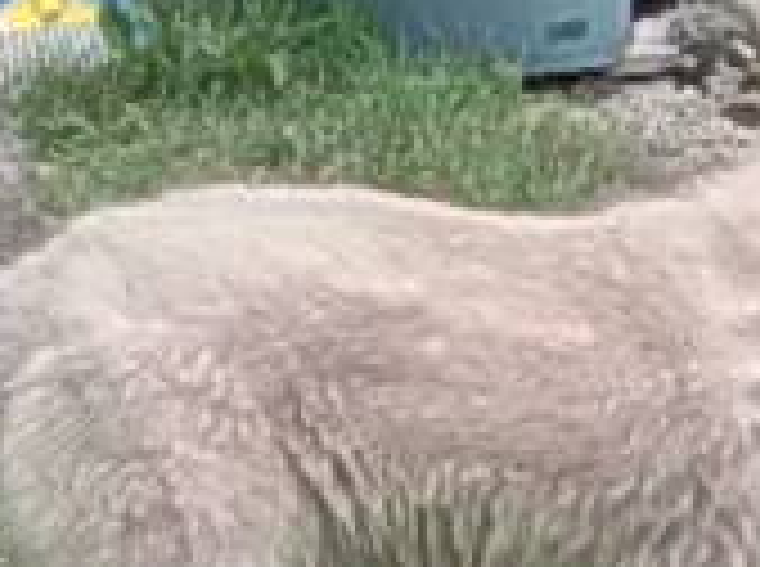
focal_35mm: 277
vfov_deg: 5.3
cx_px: 162
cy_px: 418
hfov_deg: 7.2
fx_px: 6069
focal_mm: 13
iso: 500
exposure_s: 1/600
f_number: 4.2
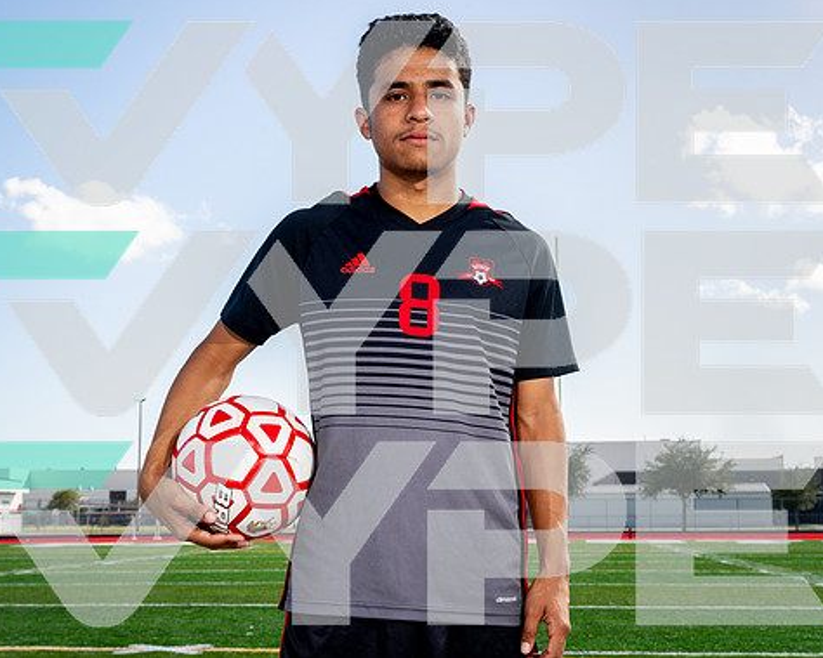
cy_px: 324
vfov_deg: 28.1
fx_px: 1315
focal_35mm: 54
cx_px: 399
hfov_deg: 34.7
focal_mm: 47
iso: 250
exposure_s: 1/250
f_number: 13
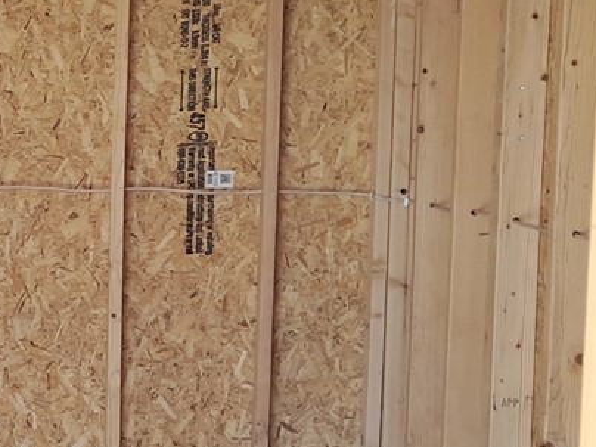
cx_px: -388
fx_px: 1842
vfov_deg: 13.8
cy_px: 257
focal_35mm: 107
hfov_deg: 16.2
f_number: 1.8
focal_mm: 4
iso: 50
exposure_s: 1/60
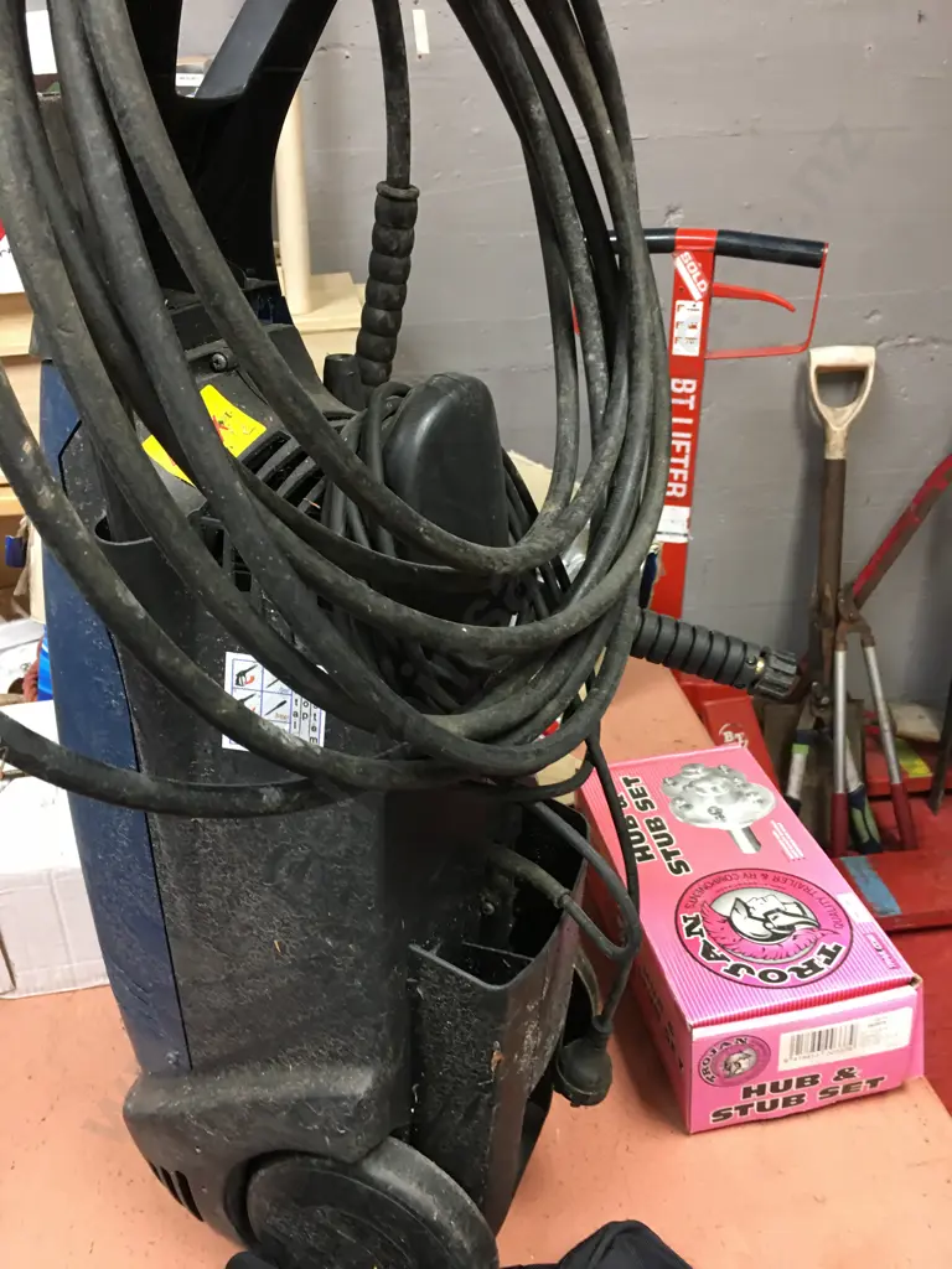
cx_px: 476
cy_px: 634
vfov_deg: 61.7
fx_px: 1063
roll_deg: +0.5
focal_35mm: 29
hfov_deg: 48.2
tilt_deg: -25.5
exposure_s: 1/10
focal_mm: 4.15
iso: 100
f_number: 2.2
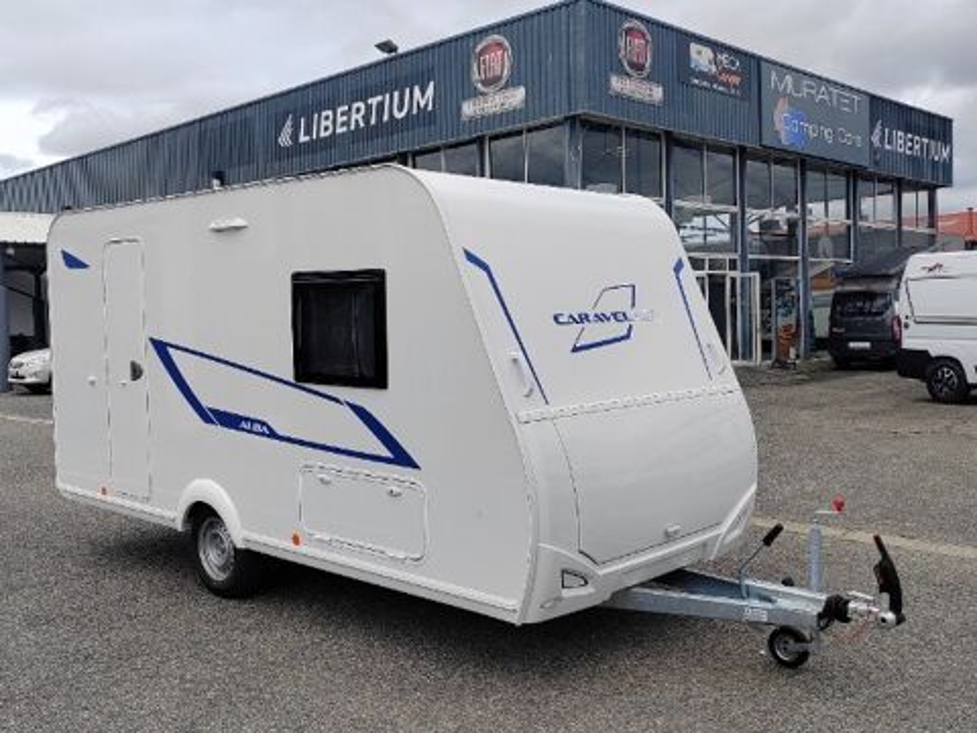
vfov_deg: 39.7
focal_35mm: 36
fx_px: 1016
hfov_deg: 51.4
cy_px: 366
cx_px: 488
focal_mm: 5.52
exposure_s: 1/2000
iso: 100
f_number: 1.9
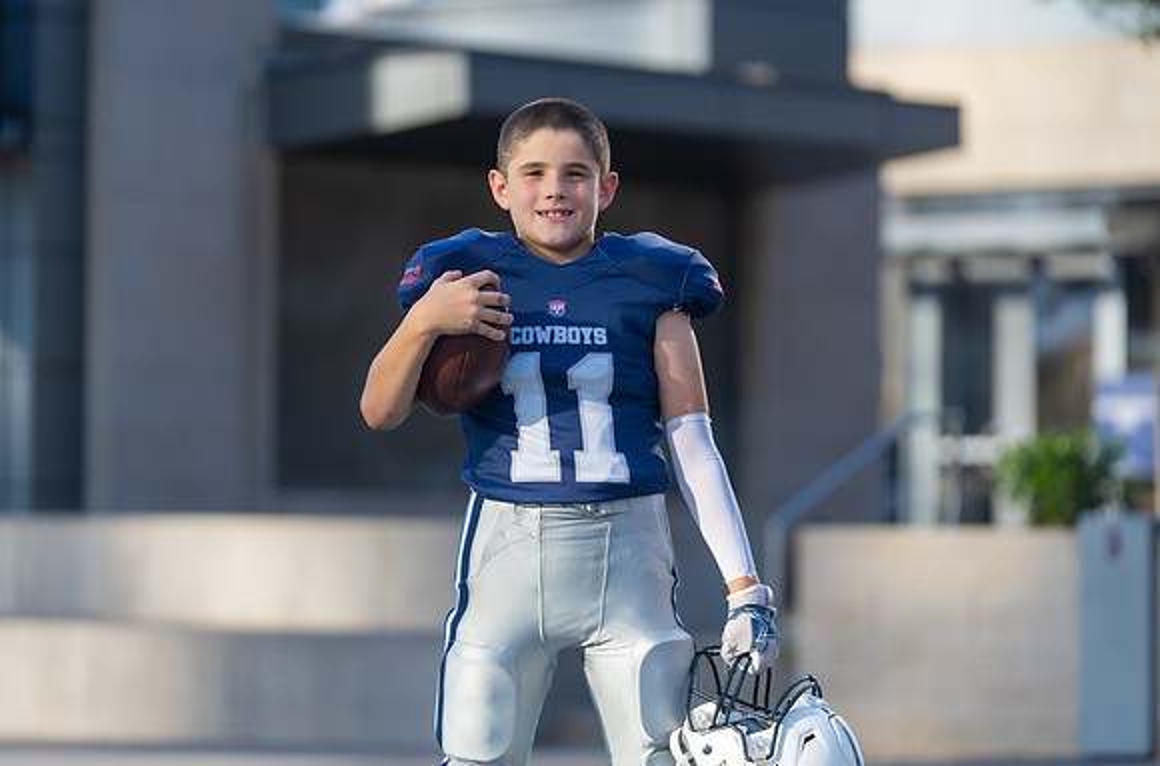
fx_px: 5045
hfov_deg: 13.1
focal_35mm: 157
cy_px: 363
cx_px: 549
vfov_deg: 8.7
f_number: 2.8
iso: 100
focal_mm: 143
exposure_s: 1/640
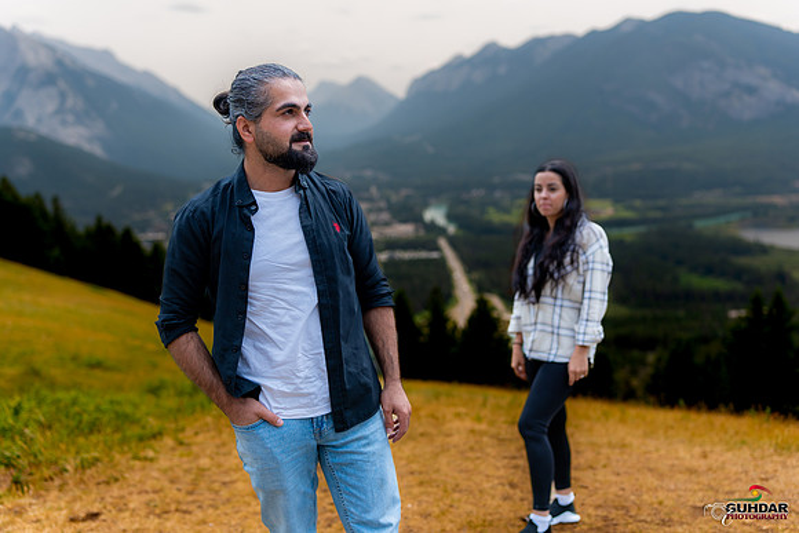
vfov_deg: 37.9
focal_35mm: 35
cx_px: 400
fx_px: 777
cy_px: 266
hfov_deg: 54.4
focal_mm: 35
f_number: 2
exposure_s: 1/5000
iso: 200
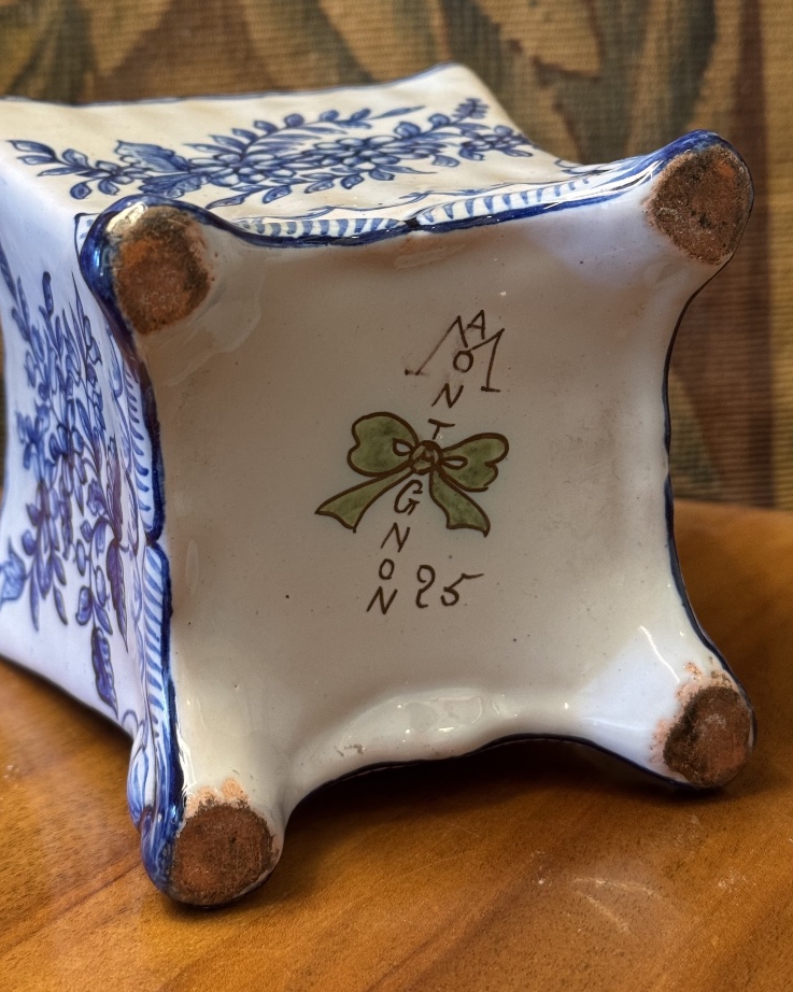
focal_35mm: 61
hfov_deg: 25.0
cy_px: 386
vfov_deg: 30.9
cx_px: 353
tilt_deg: -13.6
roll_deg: +2.7
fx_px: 1790
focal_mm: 6.76
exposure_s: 1/50
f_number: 1.78
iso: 160
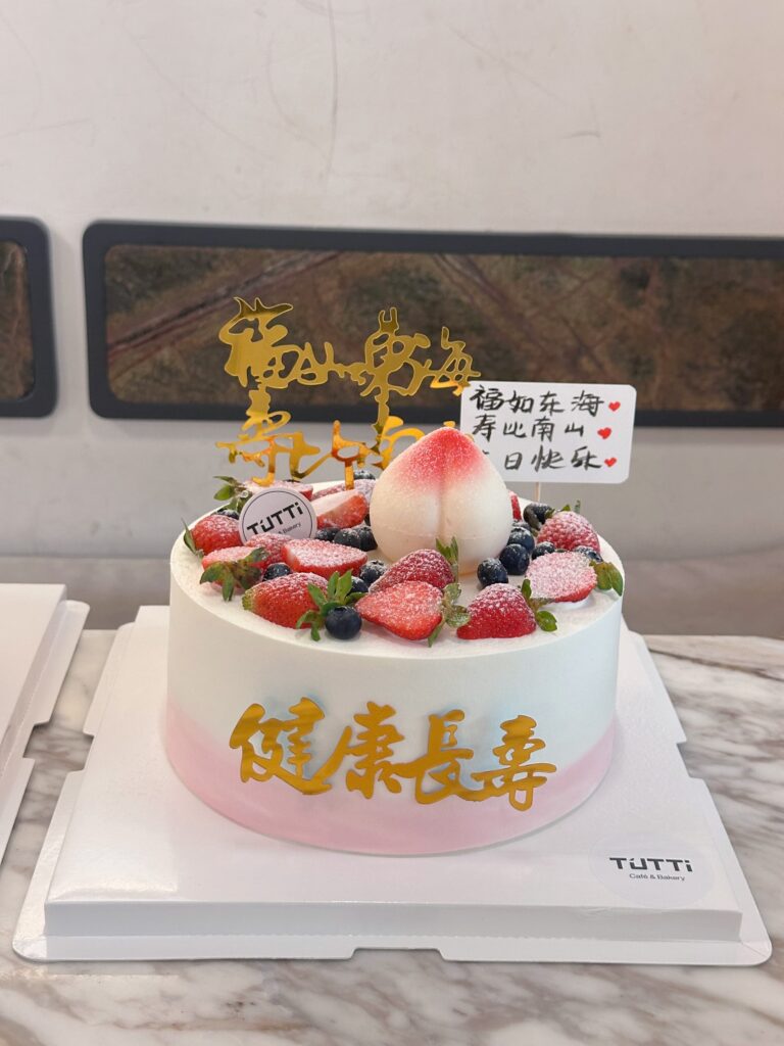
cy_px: 523
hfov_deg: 30.3
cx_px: 392
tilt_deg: -21.4
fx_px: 1450
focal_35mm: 48
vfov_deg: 39.7
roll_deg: -3.3
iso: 200
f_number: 1.78
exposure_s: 1/50
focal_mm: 6.86
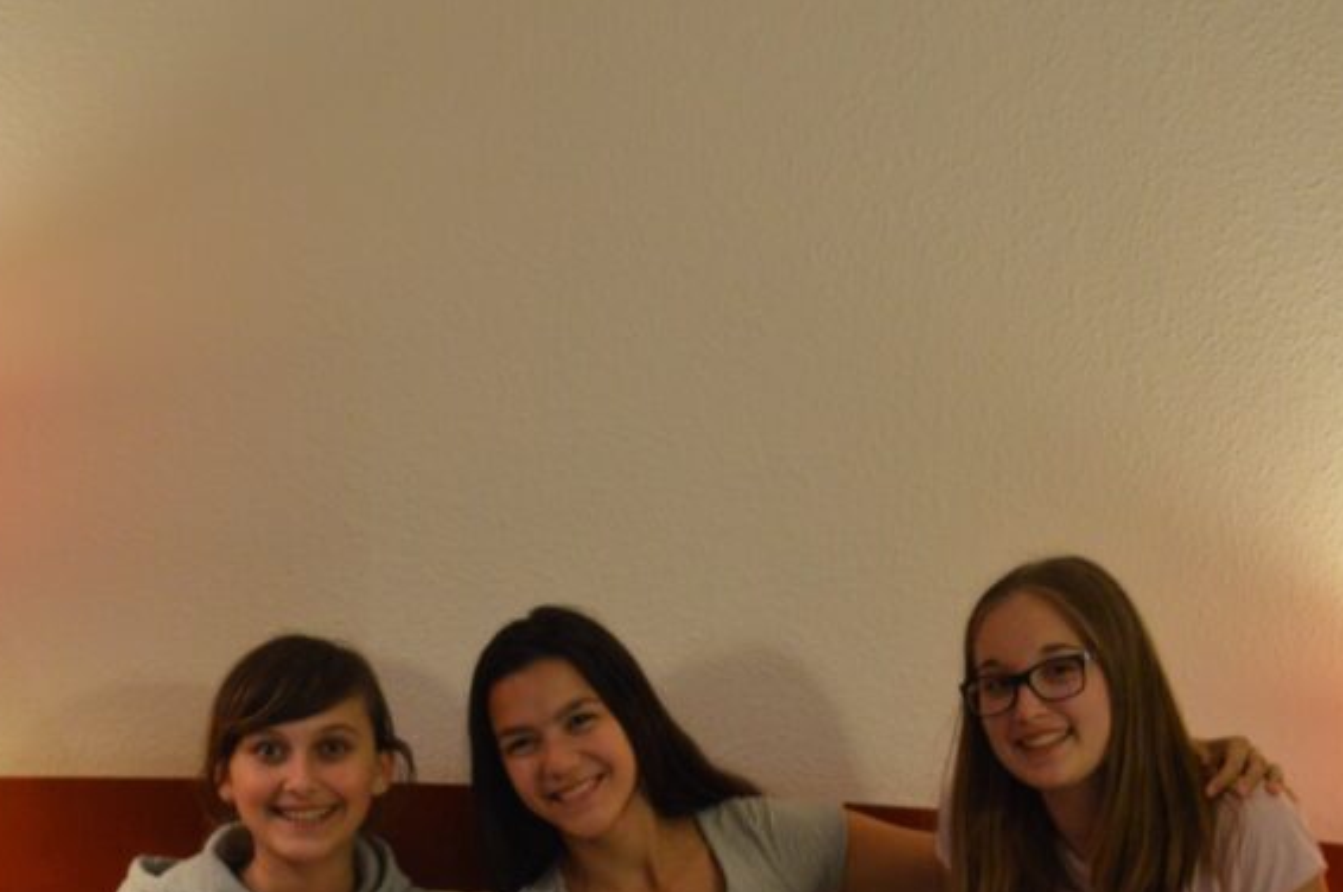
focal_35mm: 76
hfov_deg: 26.7
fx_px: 2832
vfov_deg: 17.7
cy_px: 765
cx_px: 686
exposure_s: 1/15
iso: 1100
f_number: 4
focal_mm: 28
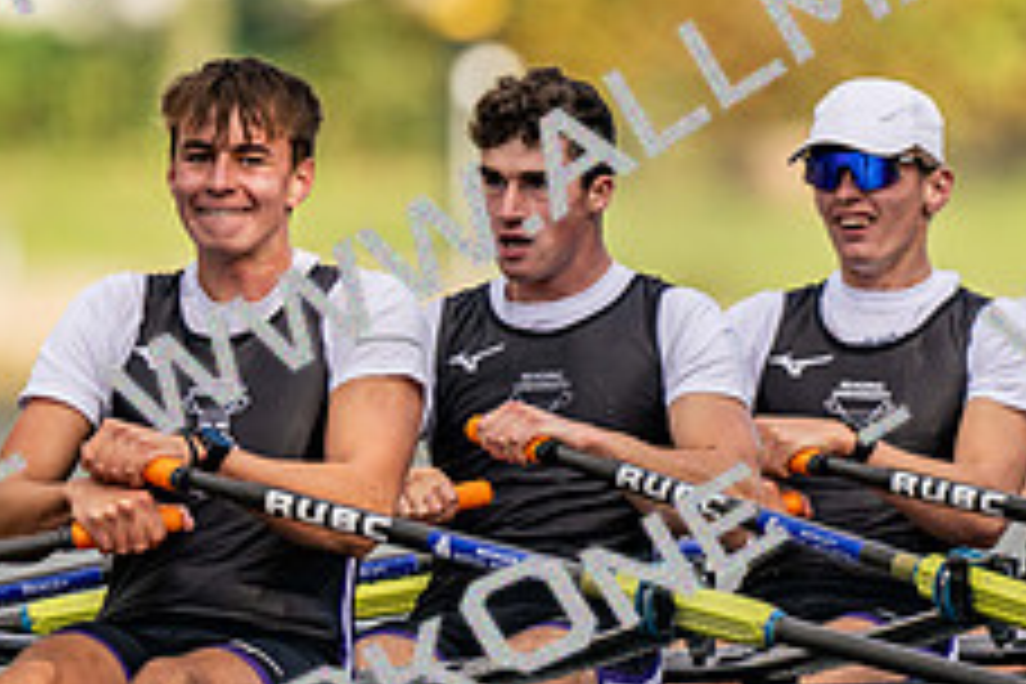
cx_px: 652
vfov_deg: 0.9
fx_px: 43573
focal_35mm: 1529
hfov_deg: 1.3
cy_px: 450
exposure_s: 1/2500
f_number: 4
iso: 250
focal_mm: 600
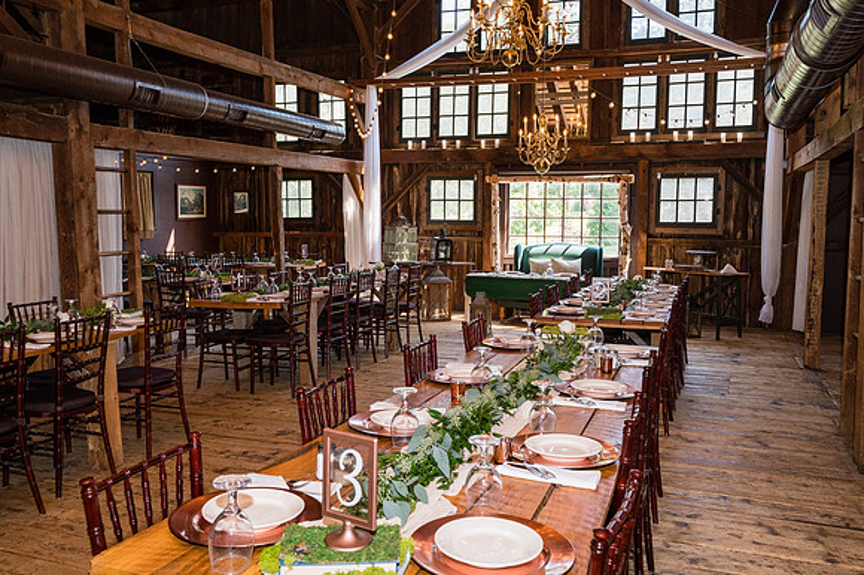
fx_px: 738
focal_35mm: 31
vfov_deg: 42.6
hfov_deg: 60.7
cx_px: 432
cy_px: 273
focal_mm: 28
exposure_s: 1/200
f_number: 7.1
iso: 2000
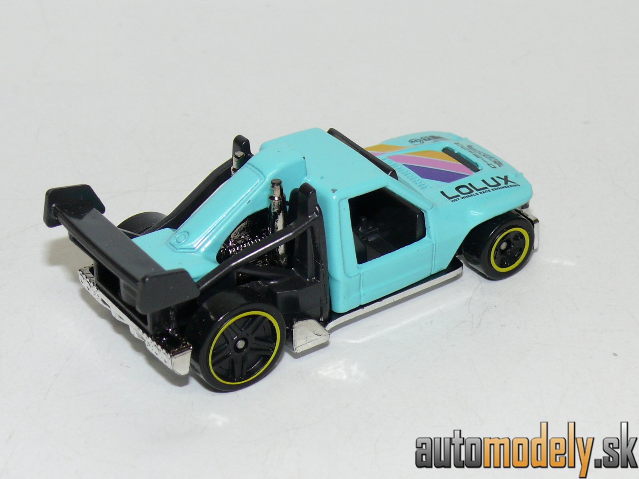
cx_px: 320
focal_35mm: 103
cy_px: 240
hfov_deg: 19.1
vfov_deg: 14.4
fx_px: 1901
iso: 100
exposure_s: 1/30
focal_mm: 13.5
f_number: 4
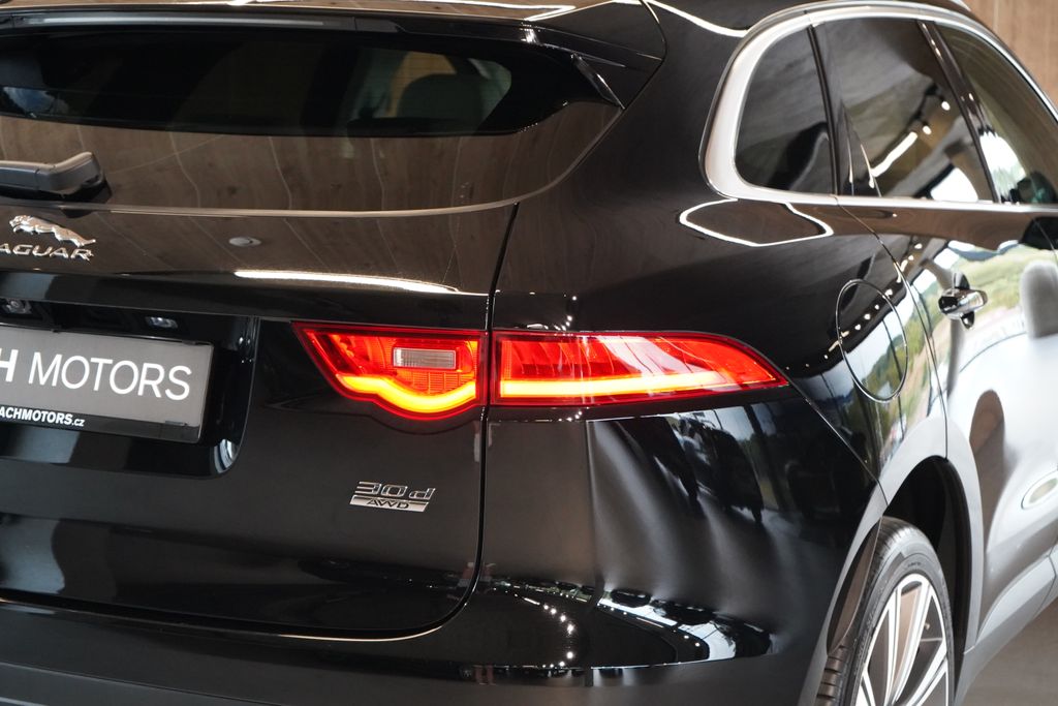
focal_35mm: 70
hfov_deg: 28.8
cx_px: 529
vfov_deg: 19.5
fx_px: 2057
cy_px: 353
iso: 10000
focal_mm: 70
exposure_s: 1/160
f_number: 5.6
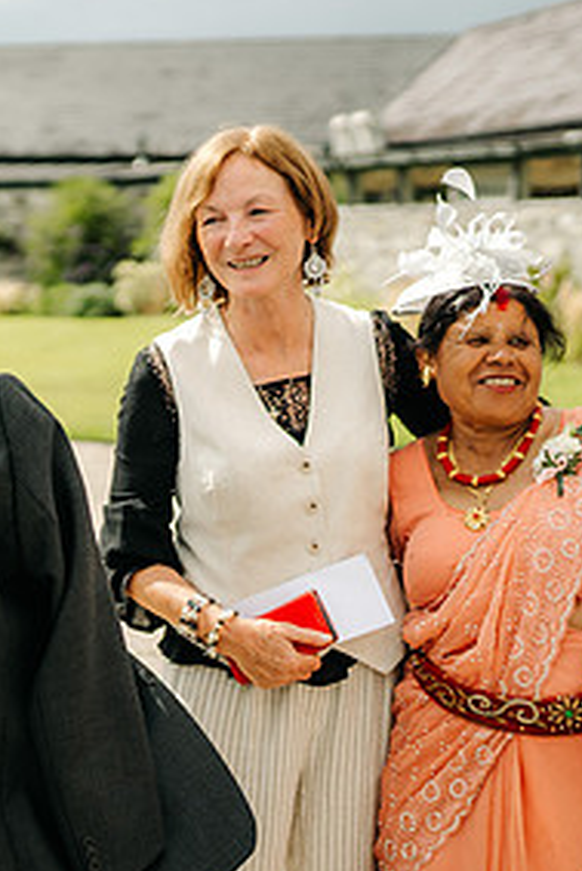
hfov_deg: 15.8
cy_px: 267
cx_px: -189
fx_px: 1986
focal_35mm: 82
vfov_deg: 24.6
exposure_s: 1/8000
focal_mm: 35
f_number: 1.4
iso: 100
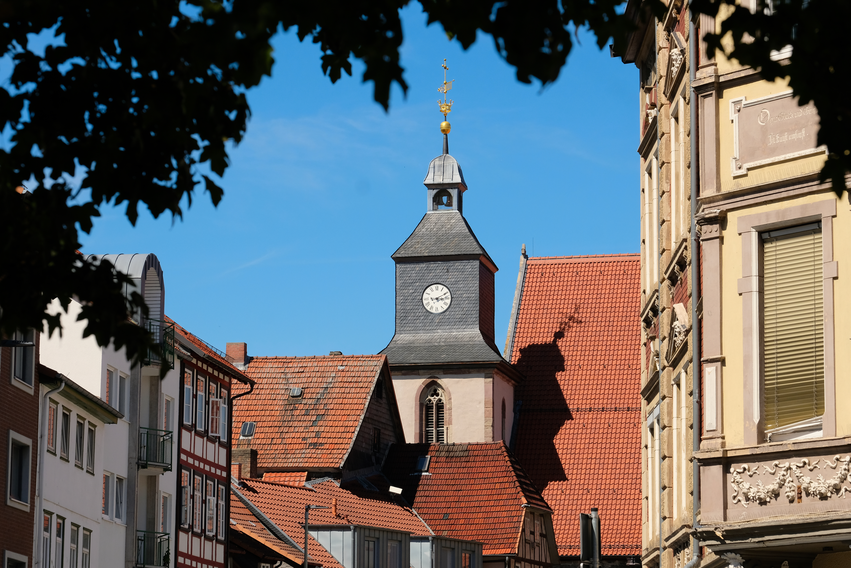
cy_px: 284
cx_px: 426
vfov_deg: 12.2
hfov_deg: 18.3
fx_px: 2647
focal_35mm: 112
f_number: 10
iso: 400
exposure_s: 1/500
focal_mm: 74.4
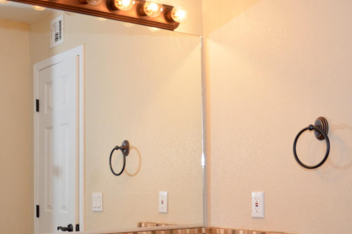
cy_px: 176
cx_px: 131
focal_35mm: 59
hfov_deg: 33.8
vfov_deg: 22.7
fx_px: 576
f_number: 4
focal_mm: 22
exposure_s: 1/60
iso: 250
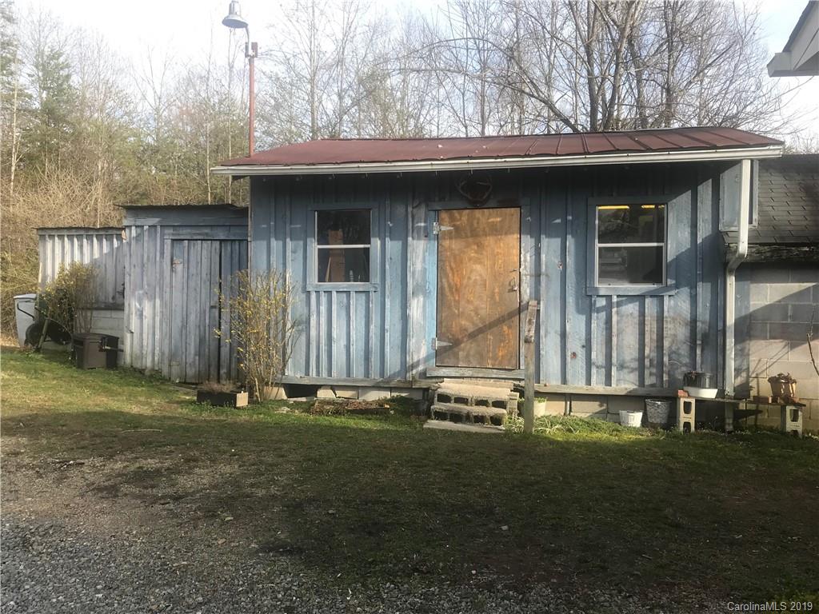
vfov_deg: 49.7
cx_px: 410
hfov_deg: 63.4
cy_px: 307
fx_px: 662
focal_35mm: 28
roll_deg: -0.7
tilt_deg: -1.5
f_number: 1.8
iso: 20
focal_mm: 3.99
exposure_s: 1/560
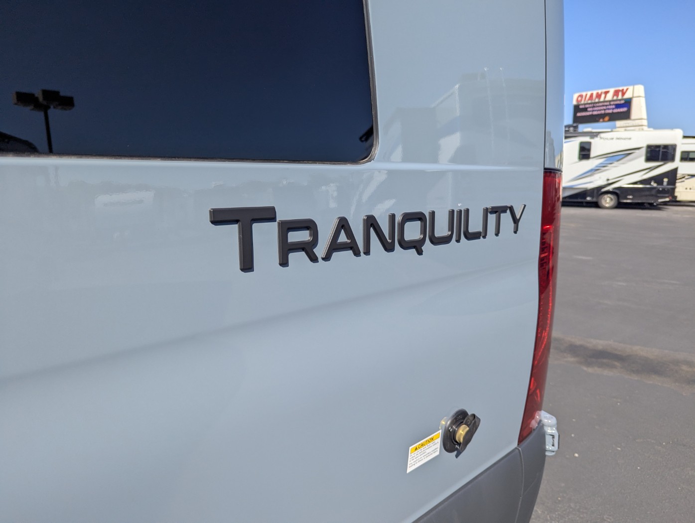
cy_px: 262
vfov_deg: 56.9
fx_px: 482
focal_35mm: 24
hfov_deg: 71.5
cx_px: 348
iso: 44
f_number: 1.85
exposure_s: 1/2632
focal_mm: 6.81
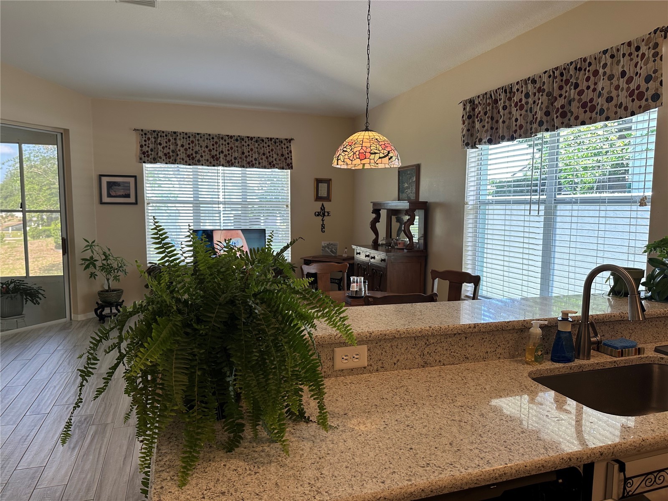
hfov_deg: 71.6
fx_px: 463
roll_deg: -1.4
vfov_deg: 56.8
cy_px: 250
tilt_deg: -6.0
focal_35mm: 24
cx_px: 334
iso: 100
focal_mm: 6.86
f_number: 1.78
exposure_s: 1/120
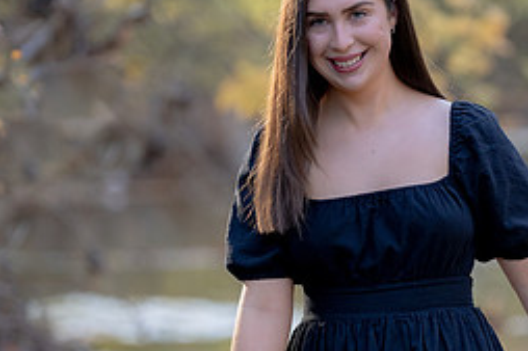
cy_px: 243
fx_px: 5057
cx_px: 370
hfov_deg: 6.0
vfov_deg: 4.0
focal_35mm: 345
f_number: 2.8
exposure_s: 1/320
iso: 400
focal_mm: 142
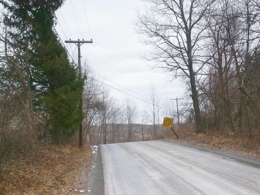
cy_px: 98
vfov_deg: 31.5
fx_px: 346
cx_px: 130
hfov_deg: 41.2
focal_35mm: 46
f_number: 8
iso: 64
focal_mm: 9.53
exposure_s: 1/125
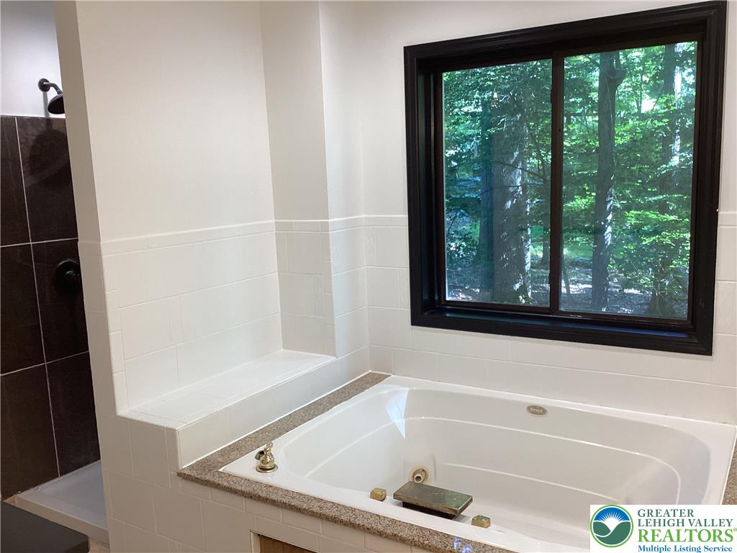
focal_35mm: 31
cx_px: 368
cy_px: 276
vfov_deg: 45.4
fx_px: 660
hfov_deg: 58.4
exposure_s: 1/50
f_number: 2.4
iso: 80
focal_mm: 3.3
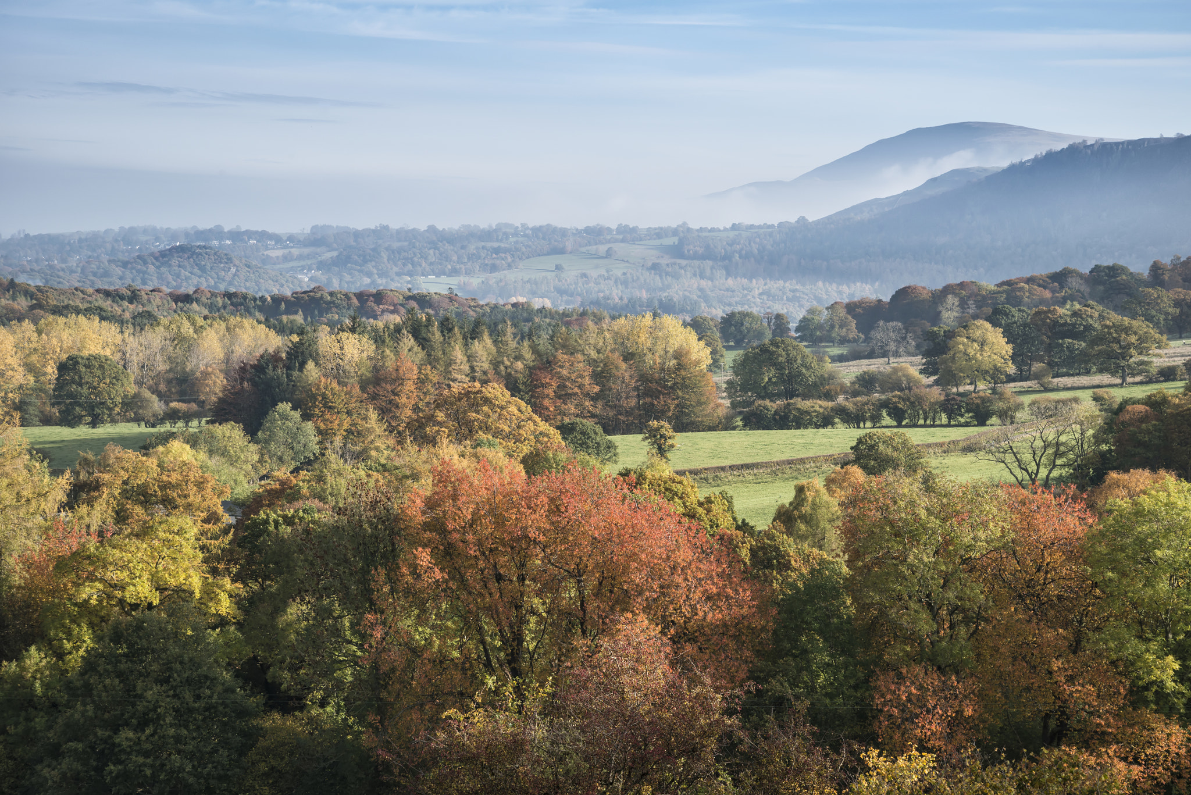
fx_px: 2813
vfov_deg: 16.1
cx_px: 596
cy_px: 398
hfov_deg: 23.9
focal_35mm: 85
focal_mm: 85
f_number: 11
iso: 500
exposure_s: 1/320
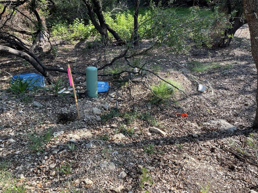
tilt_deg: -36.7
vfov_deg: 53.1
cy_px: 96
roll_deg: +2.0
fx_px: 194
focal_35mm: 26
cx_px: 129
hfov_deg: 67.3
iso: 32
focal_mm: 5.1
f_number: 1.6
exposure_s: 1/494
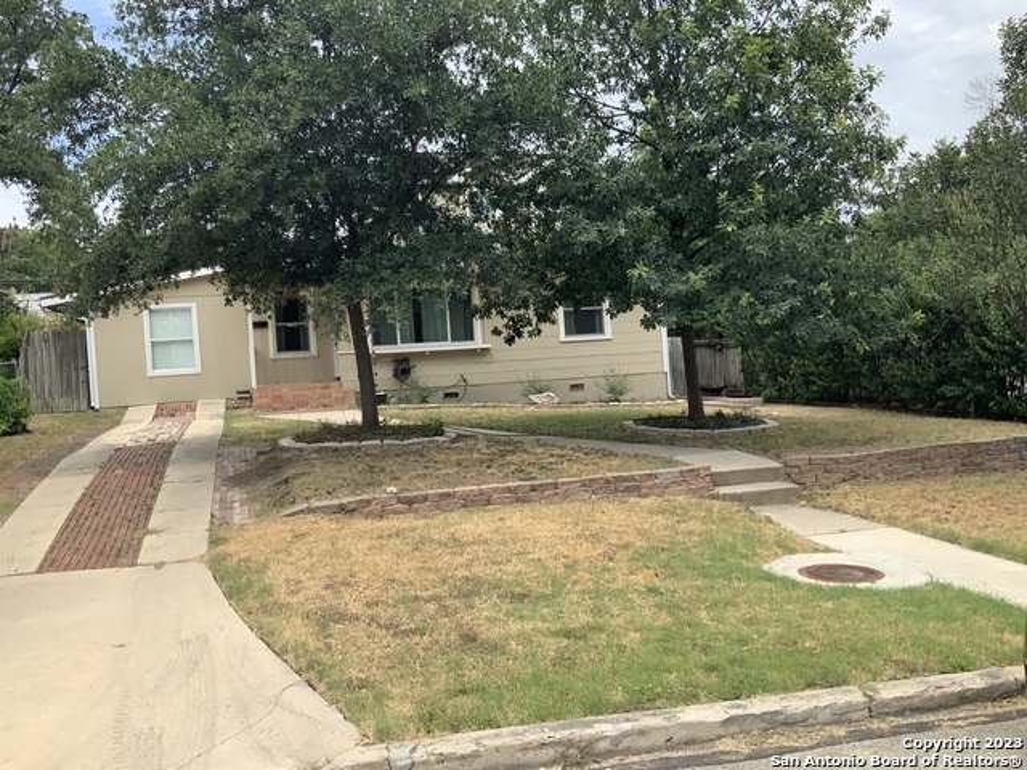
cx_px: 514
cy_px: 385
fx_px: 860
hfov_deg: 61.7
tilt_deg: -1.3
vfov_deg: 48.2
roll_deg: +4.2
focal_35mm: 29
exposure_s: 1/1221
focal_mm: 3
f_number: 1.8
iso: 16
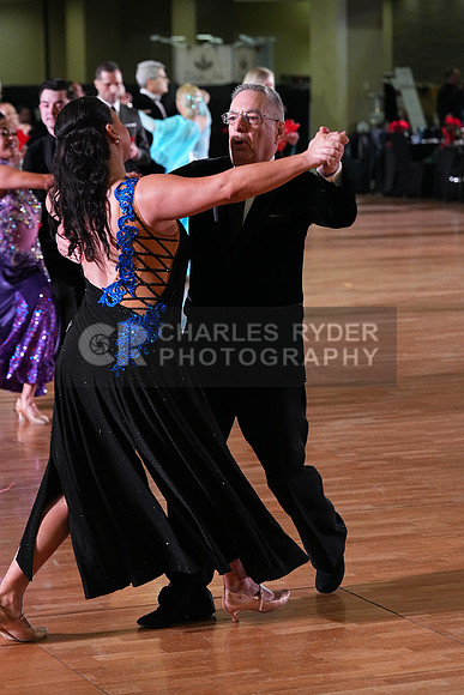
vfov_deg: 17.5
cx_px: 232
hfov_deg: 11.7
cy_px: 348
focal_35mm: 117
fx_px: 2260
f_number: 5
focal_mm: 117
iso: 6400
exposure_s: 1/400
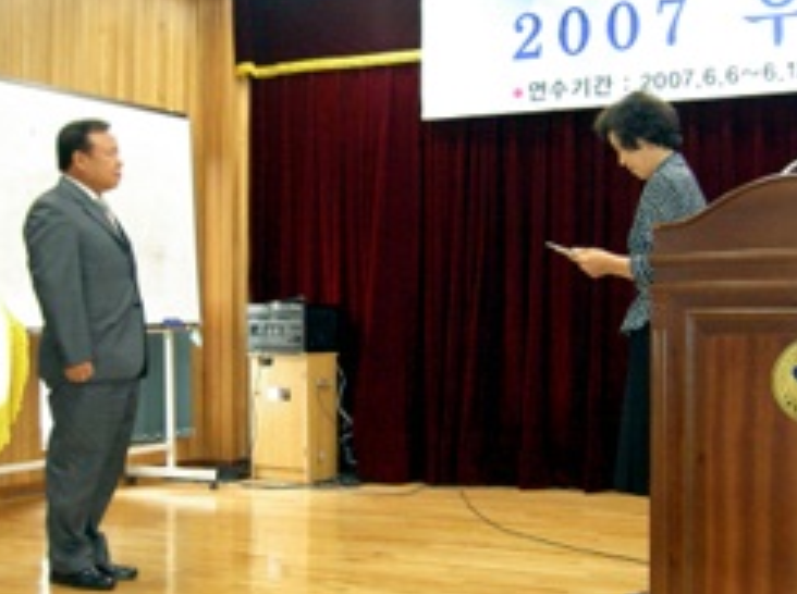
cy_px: 354
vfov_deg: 26.0
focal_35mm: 56
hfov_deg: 34.4
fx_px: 1287
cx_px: 382
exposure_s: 1/60
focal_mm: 8
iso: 400
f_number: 2.8
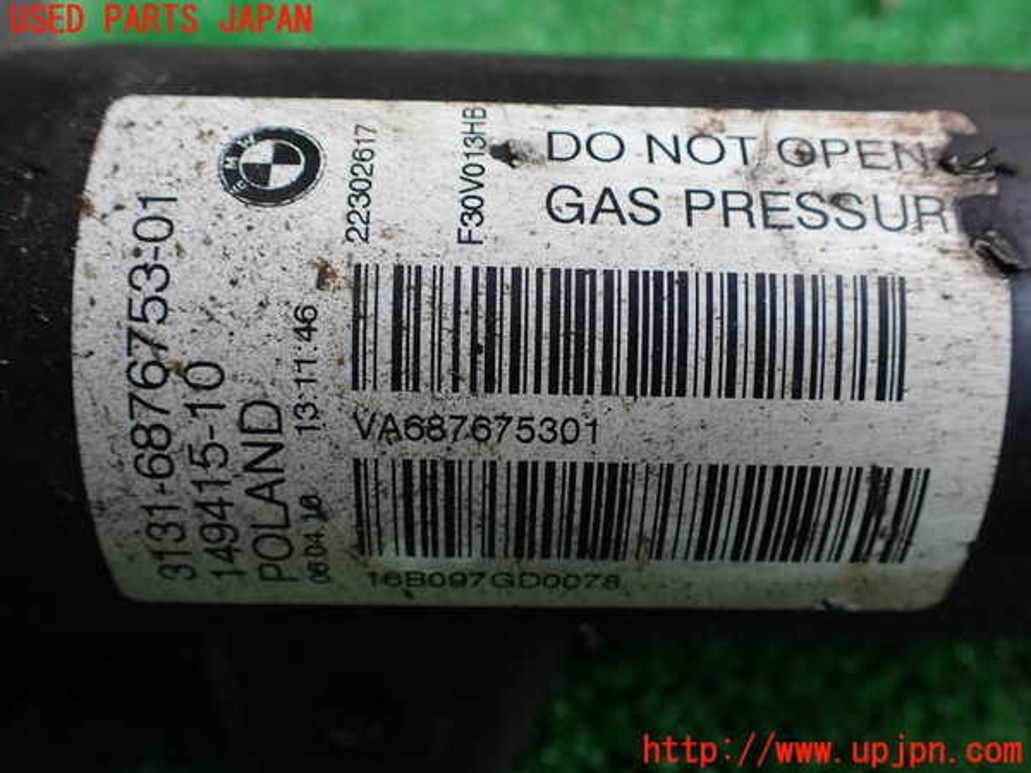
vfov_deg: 46.8
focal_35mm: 30
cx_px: 516
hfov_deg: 60.0
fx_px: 894
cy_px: 386
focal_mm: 5.4
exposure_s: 1/160
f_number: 2.3
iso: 100
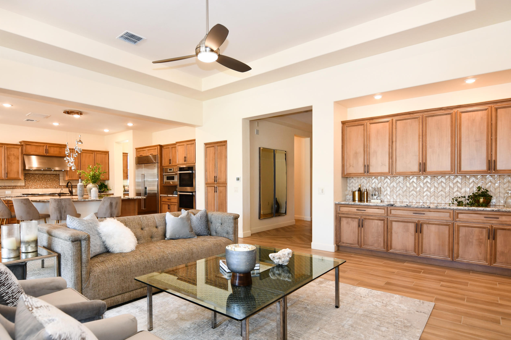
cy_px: 184
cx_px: 230
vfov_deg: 64.5
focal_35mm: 19
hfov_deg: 86.6
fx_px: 270
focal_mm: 11
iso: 320
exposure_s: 1/60
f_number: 4
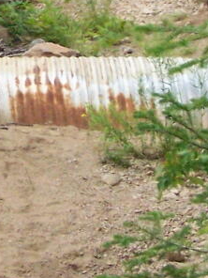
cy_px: -9
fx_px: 1402
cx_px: -11
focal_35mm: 175
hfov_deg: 8.4
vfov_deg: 11.2
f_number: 4
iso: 400
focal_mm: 6.3
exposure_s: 1/800
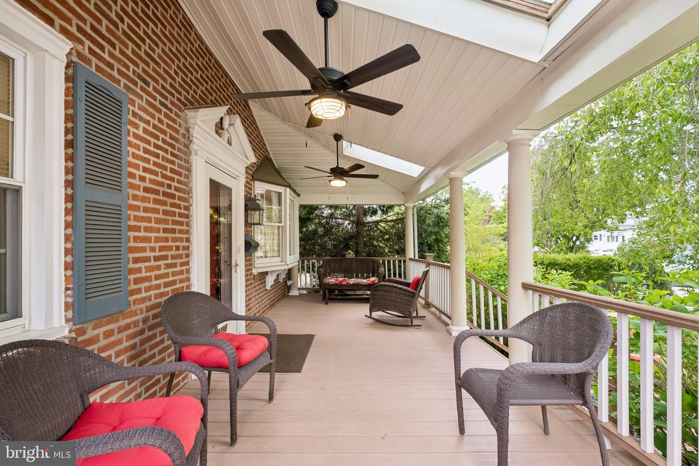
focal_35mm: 15
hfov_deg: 100.4
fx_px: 291
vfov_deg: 77.3
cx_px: 350
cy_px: 233
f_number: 8
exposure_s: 1/17
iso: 250
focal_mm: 10
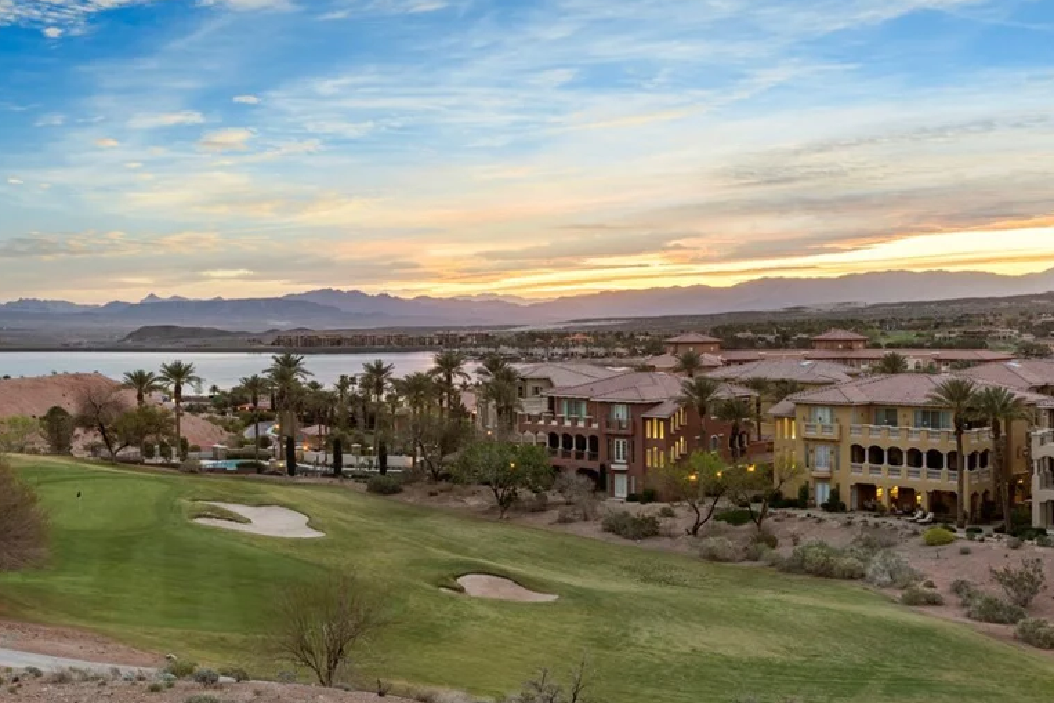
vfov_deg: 28.7
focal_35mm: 47
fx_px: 1376
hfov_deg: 41.5
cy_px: 343
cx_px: 366
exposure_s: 1/6
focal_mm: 35
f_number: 8
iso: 640
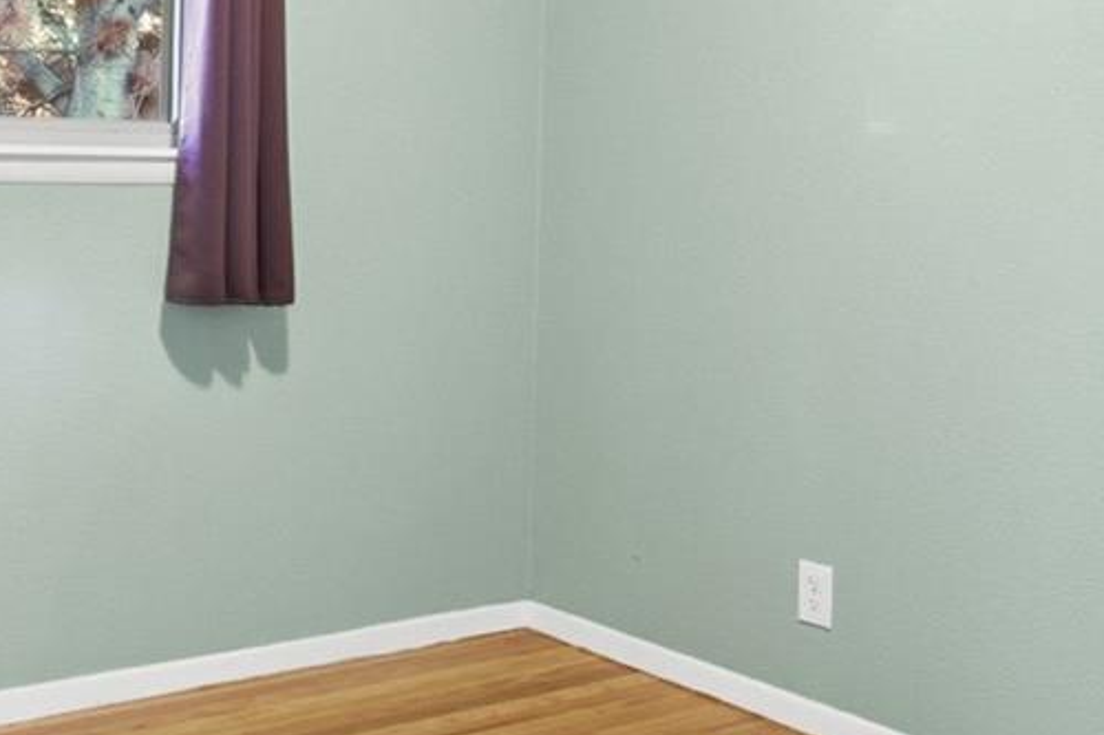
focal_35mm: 48
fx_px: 1471
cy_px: 110
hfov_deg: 39.7
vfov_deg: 27.3
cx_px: 238
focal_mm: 10
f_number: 8
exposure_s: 1/50
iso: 400
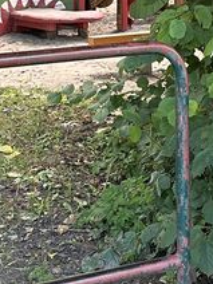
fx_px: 993
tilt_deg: +2.6
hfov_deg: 12.1
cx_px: 205
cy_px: -113
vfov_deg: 15.3
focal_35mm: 121
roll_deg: +0.7
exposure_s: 1/121
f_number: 1.78
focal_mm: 6.86
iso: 160
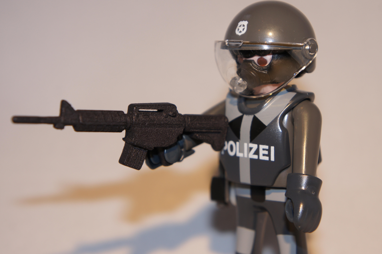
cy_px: 127
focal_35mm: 78
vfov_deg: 17.5
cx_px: 191
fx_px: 827
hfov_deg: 26.0
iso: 200
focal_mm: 52
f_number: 5.6
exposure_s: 1/125
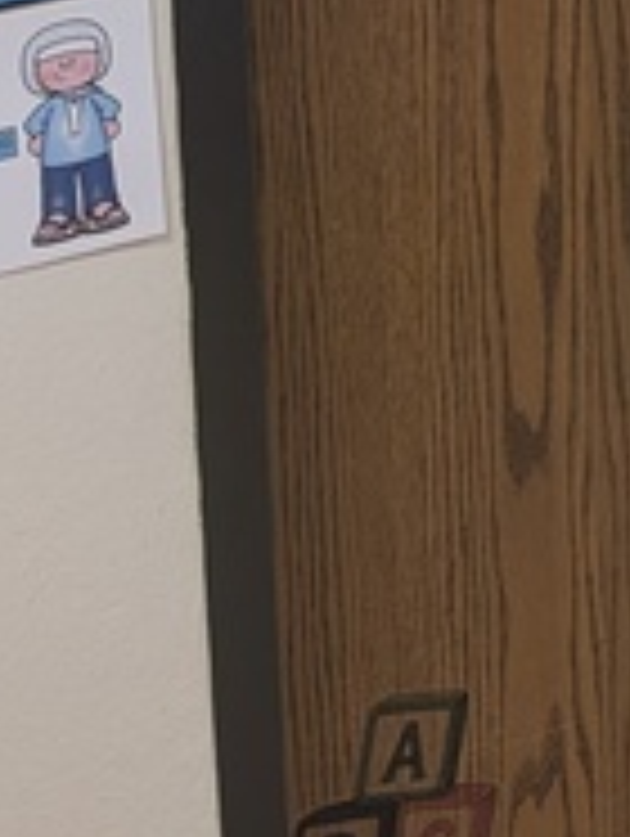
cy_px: -369
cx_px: 1109
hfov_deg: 10.6
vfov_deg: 14.1
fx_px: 3196
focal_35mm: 132
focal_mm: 6.9
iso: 57
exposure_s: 1/24
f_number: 1.68
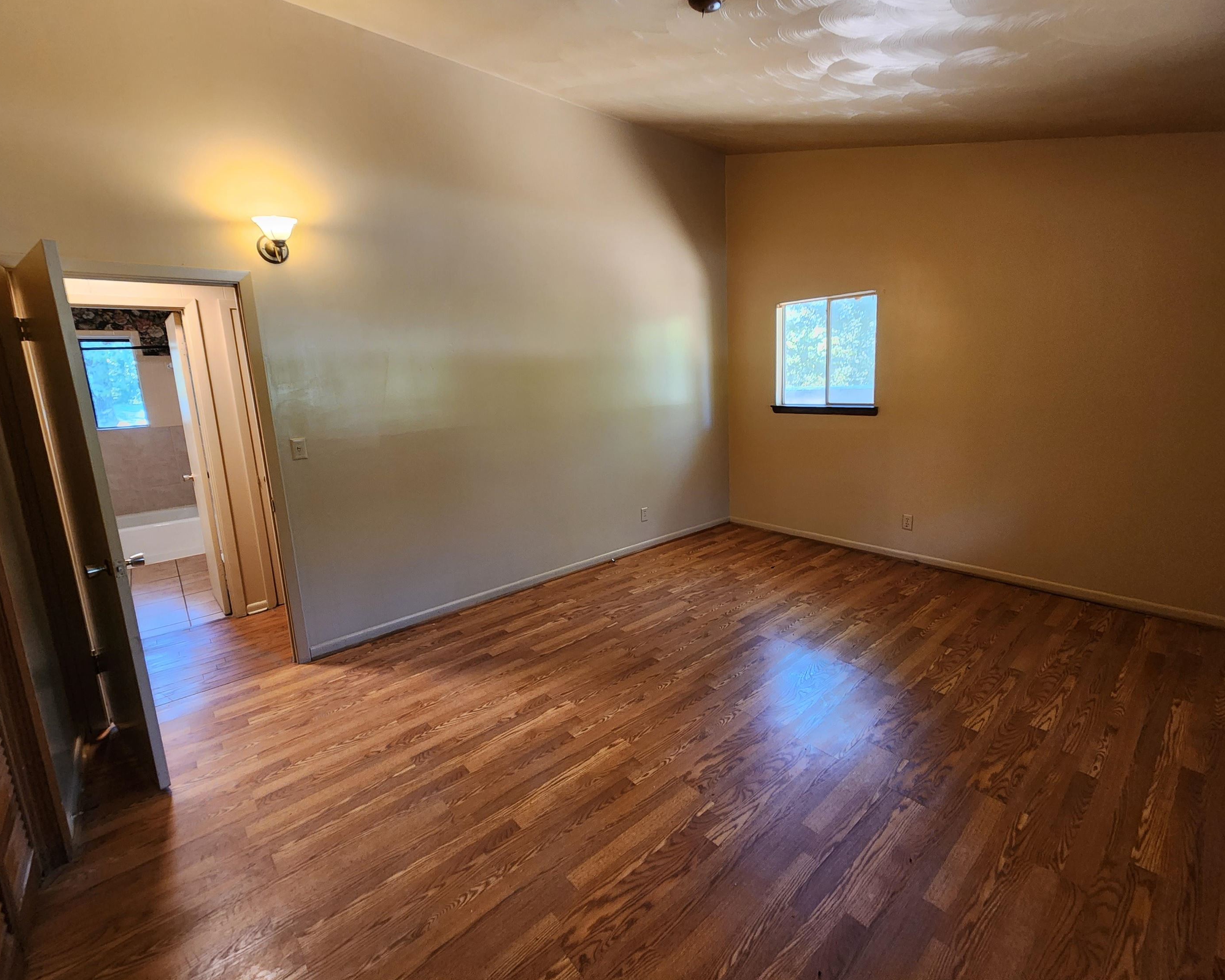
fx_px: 508
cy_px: 475
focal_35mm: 14
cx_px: 635
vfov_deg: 88.0
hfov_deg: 100.7
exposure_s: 1/40
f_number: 2.2
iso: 400
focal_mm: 2.2
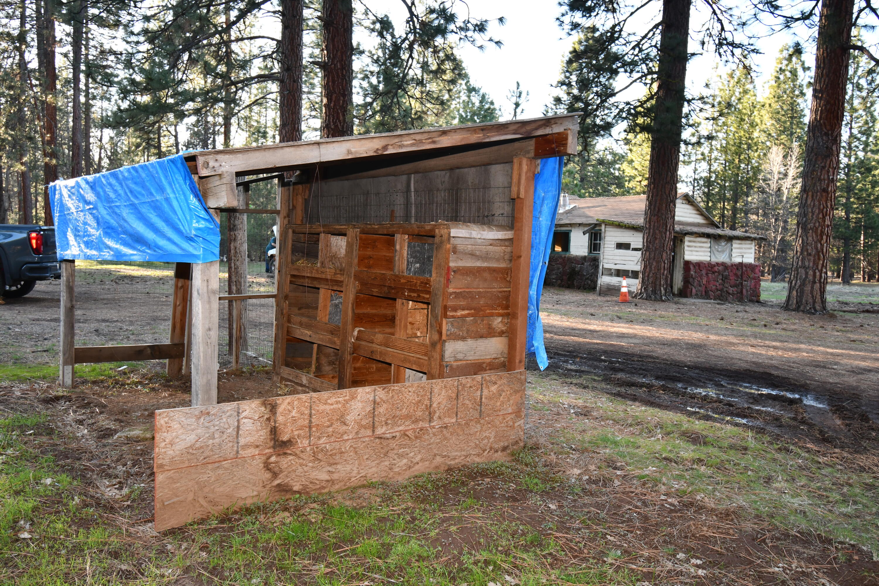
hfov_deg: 61.9
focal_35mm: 30
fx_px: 732
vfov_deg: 43.6
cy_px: 293
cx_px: 440
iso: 320
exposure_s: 1/60
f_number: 5.6
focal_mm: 20
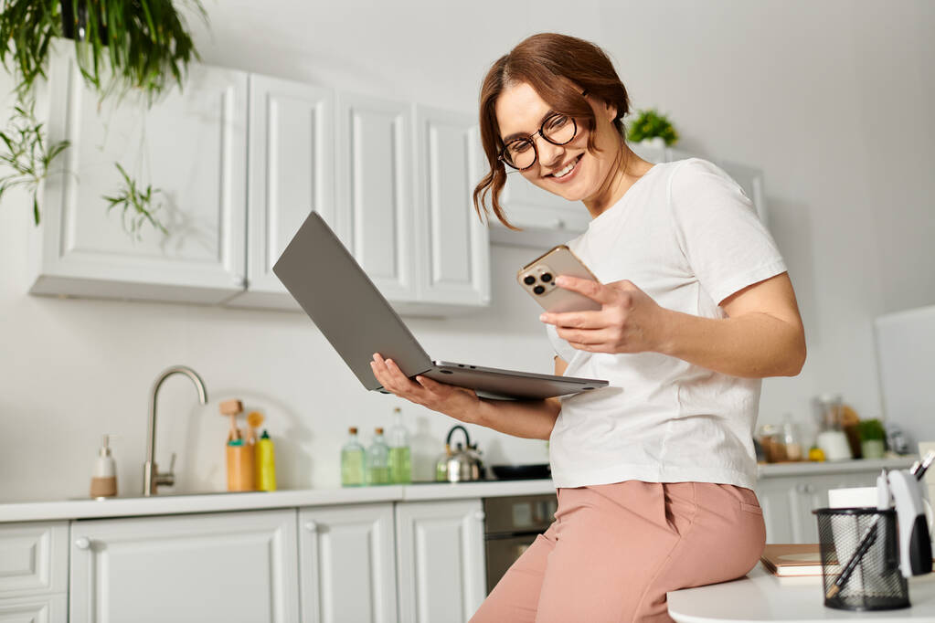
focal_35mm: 35
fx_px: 909
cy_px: 312
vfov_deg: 37.9
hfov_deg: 54.4
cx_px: 468
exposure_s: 1/200
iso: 250
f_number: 2.8
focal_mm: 35
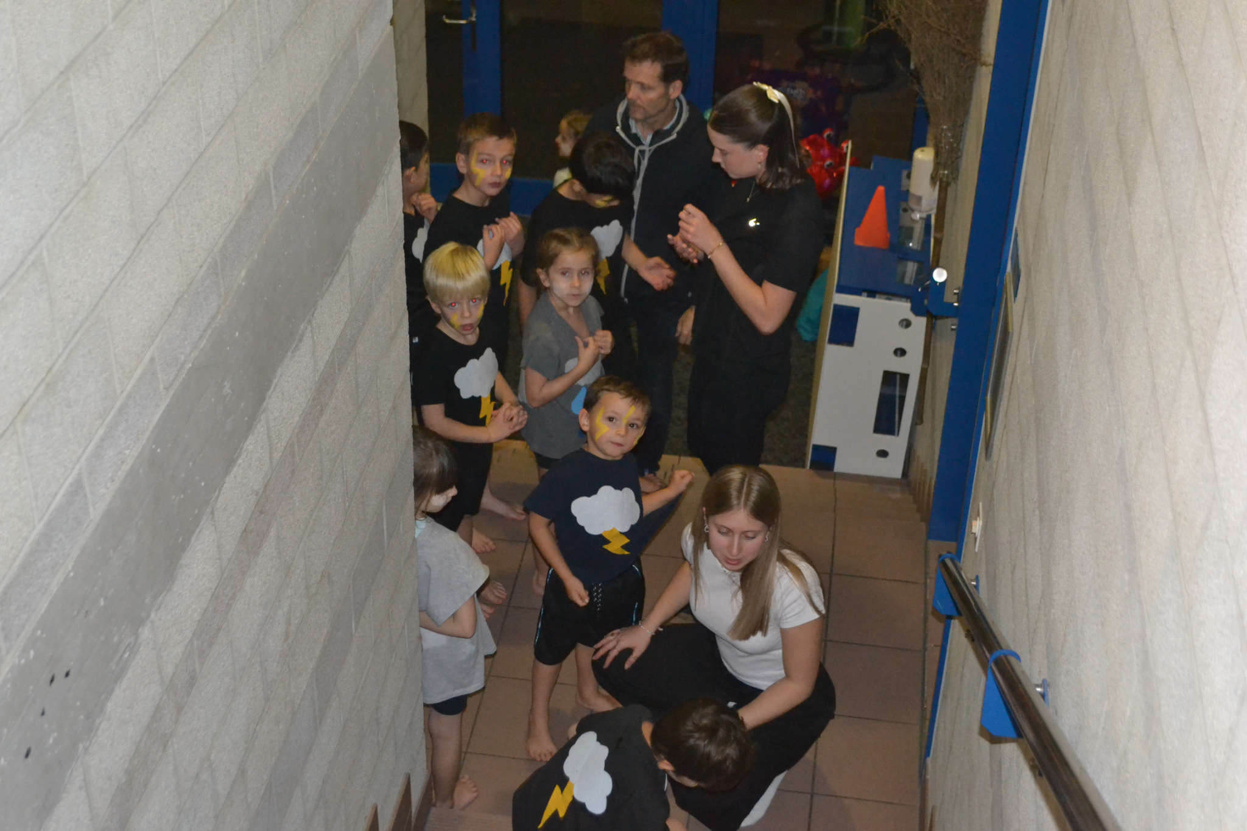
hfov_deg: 36.9
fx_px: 1870
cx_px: 624
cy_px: 416
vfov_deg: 25.1
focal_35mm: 54
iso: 3200
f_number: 5
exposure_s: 1/60
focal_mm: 36
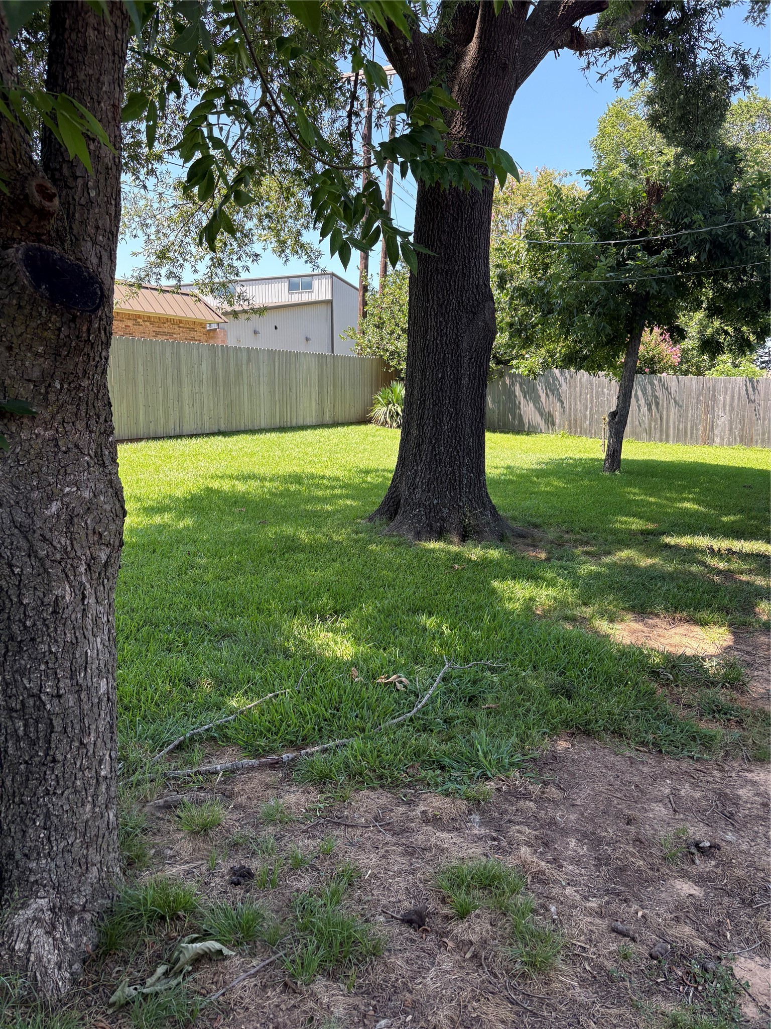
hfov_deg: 53.1
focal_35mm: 26
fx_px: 772
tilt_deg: -8.5
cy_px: 514
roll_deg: +0.6
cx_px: 386
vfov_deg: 67.3
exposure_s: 1/519
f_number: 1.6
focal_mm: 5.96
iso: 64
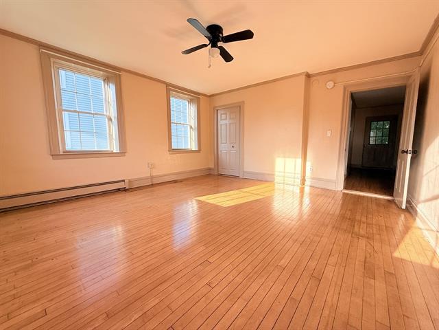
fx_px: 178
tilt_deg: -6.7
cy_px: 165
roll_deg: -0.9
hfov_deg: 102.1
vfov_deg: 85.7
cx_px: 220
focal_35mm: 14
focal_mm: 2.22
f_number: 2.2
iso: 64
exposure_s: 1/217
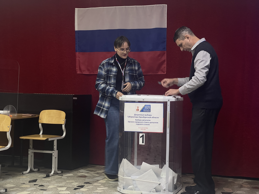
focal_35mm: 64
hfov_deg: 30.3
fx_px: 479
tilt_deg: -1.1
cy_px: 97
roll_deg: -0.8
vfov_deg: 22.9
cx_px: 130
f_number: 2.2
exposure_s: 1/50
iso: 125
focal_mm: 7.5
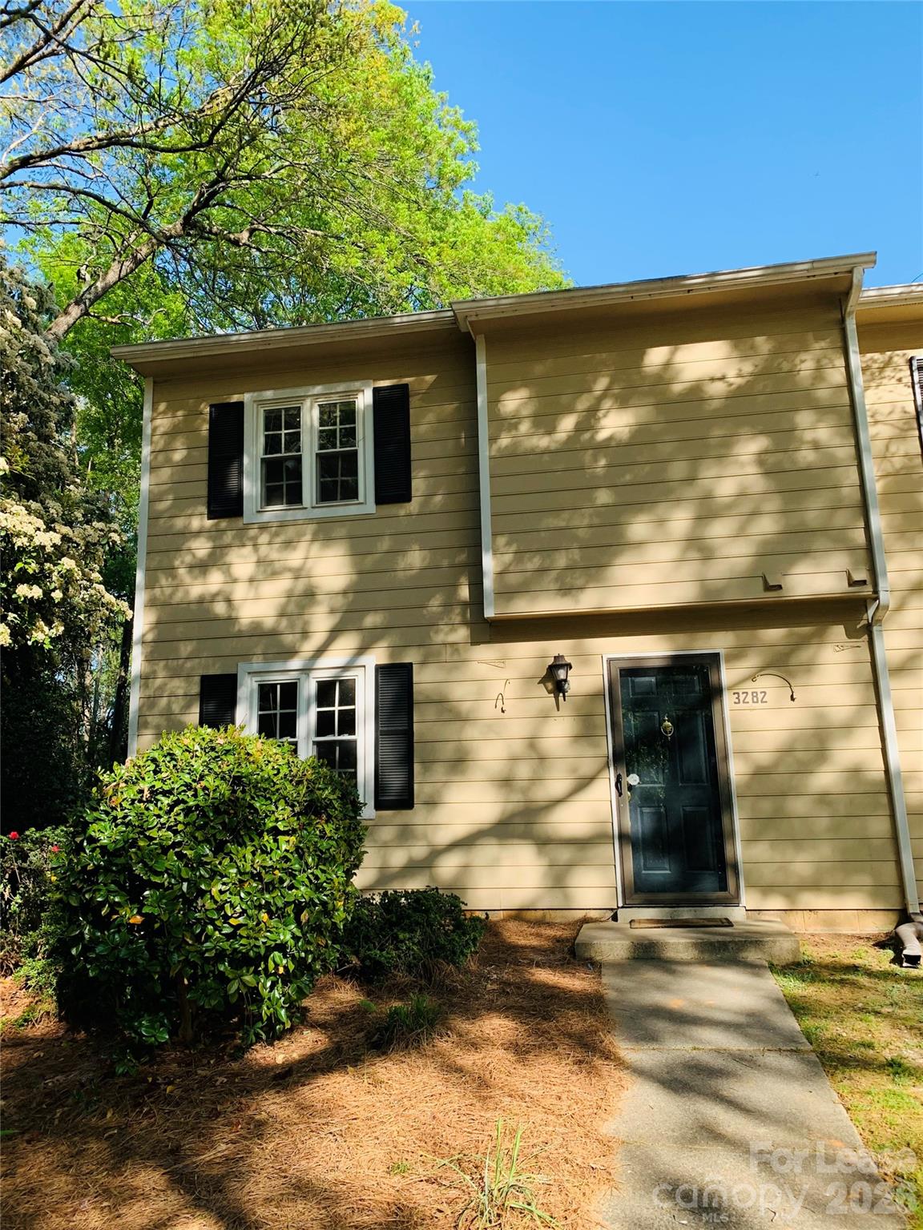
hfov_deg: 53.1
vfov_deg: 67.3
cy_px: 615
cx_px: 462
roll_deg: +1.8
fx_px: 924
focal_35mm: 26
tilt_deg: +12.9
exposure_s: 1/727
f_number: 1.8
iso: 25
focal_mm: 4.25
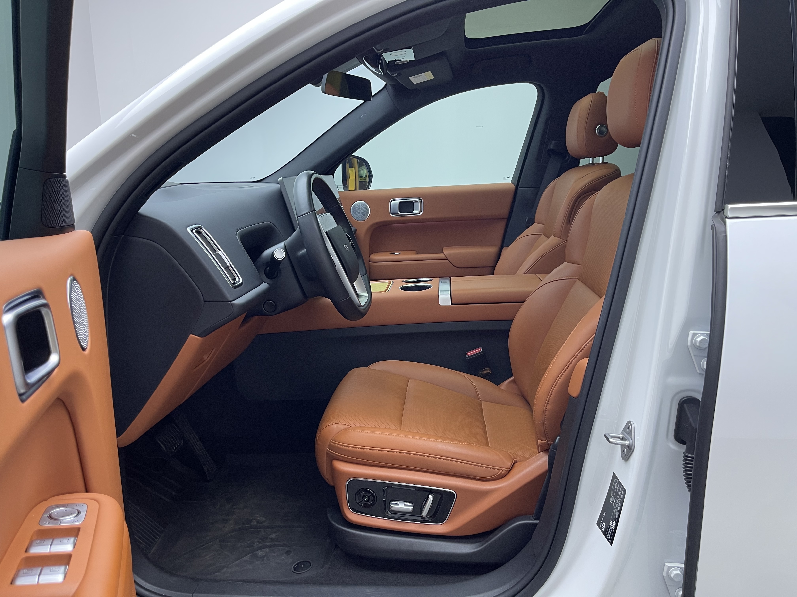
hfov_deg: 69.4
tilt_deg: -12.3
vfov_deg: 54.9
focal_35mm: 25
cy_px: 298
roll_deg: +0.2
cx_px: 398
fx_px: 576
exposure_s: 1/50
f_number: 1.6
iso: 80
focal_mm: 5.1
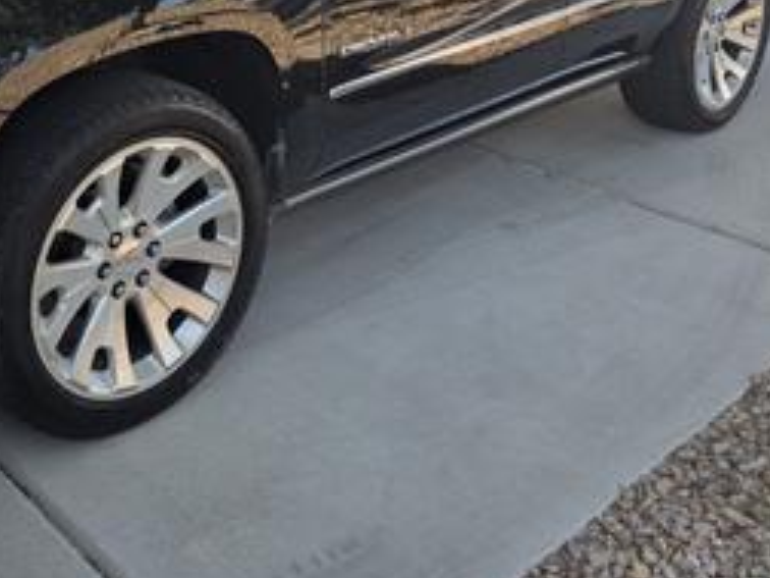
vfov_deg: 29.7
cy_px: 21
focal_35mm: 46
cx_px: 162
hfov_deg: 39.7
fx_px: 1023
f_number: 1.7
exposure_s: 1/2565
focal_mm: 6.3
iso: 80
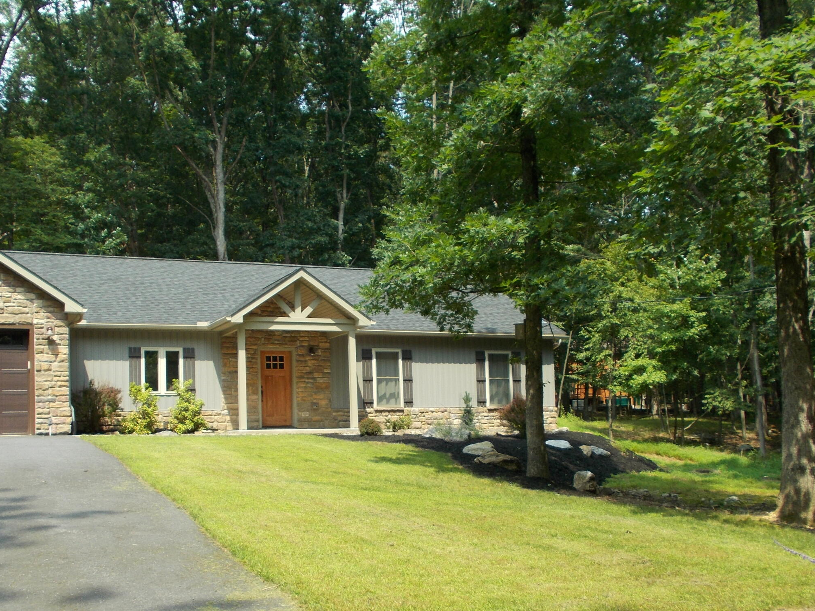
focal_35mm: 39
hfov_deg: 47.8
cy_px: 403
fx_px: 918
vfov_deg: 36.5
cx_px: 361
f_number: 3.2
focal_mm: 4.6
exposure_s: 1/250
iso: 80
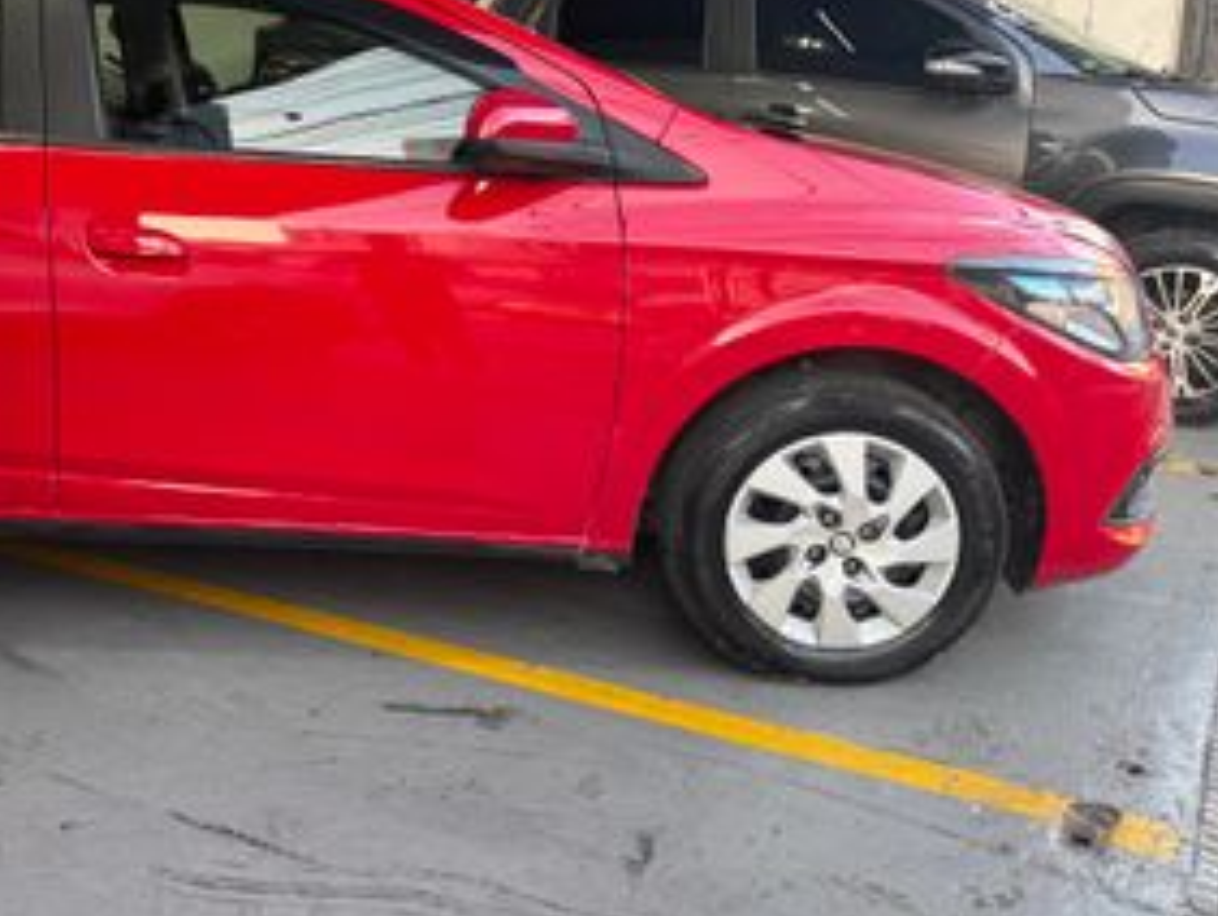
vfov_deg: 35.7
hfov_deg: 44.5
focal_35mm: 40
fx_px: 1409
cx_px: 246
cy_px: 315
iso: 125
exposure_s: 1/120
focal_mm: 6.76
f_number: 1.78
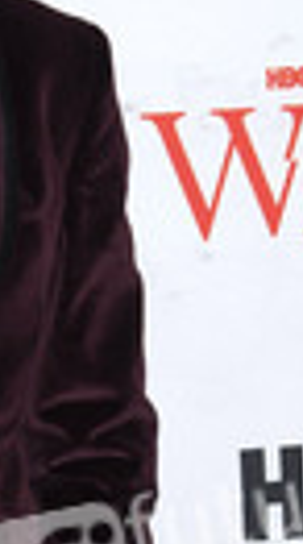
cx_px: -183
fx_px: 2028
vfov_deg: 15.2
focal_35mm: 141
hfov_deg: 8.3
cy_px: 357
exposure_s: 1/200
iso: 640
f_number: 6.3
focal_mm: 44
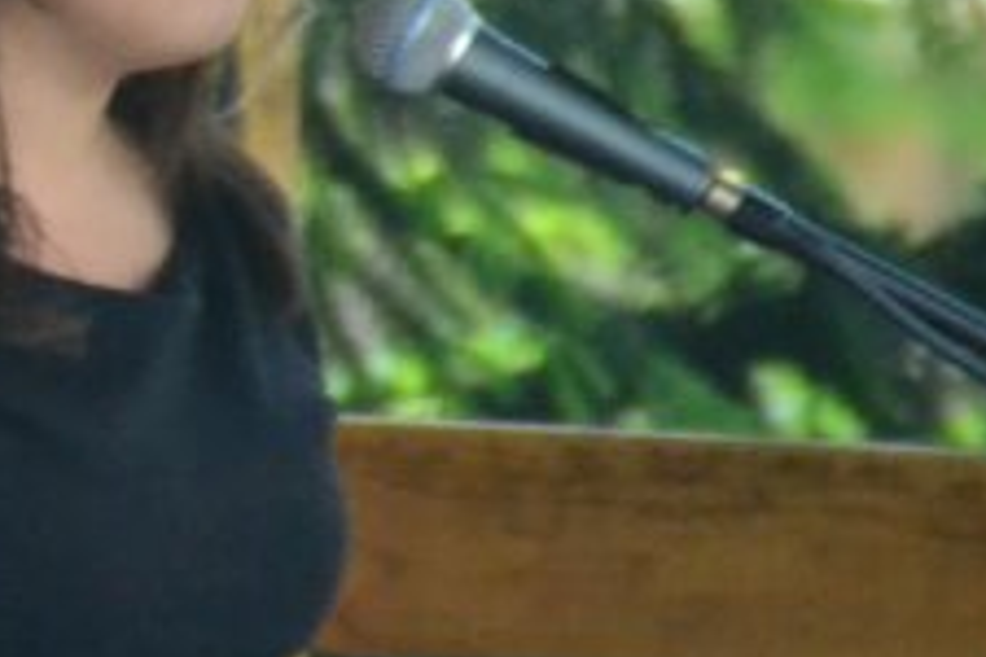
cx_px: -1205
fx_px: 37465
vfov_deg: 1.0
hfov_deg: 1.5
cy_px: 486
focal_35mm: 1368
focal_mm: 200
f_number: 6.3
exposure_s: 1/500
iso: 2800
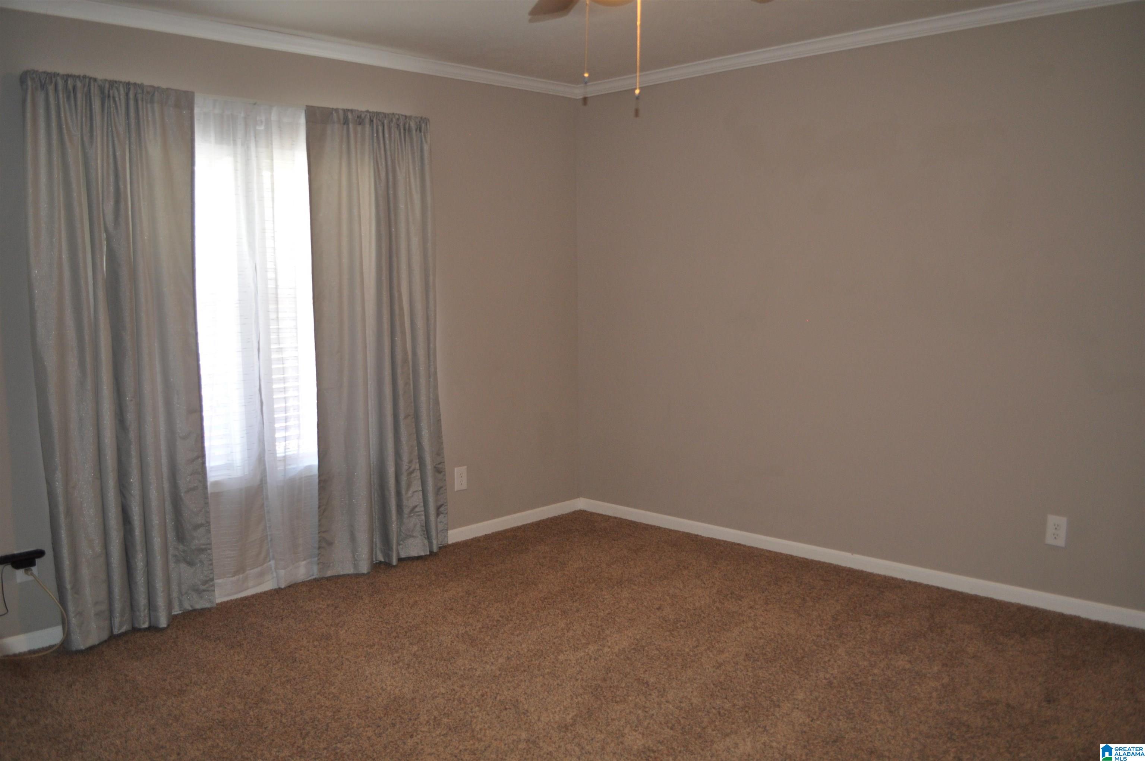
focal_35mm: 30
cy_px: 380
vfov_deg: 43.5
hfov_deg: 62.0
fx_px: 953
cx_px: 572
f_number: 3.8
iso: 560
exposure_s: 1/30
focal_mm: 20
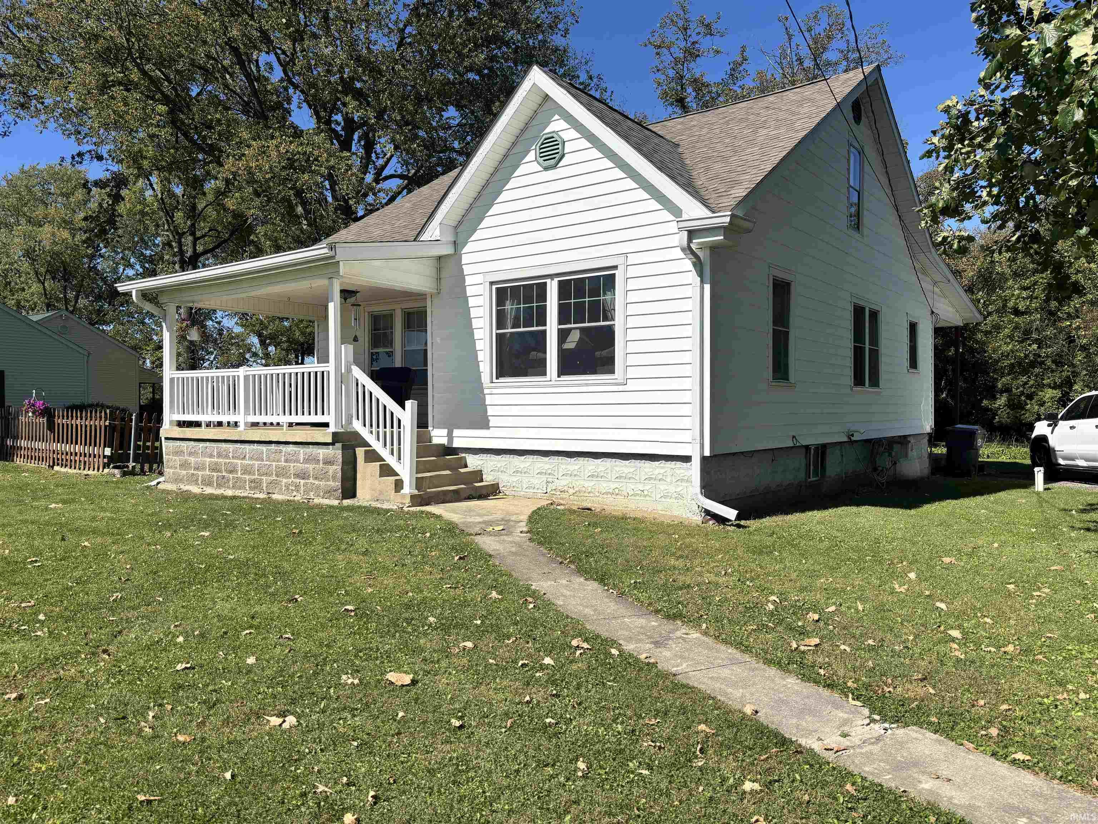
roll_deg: +0.2
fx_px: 825
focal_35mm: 26
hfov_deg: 67.3
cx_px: 549
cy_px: 412
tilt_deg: -0.9
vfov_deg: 53.1
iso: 50
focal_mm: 5.96
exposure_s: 1/4854
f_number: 1.6
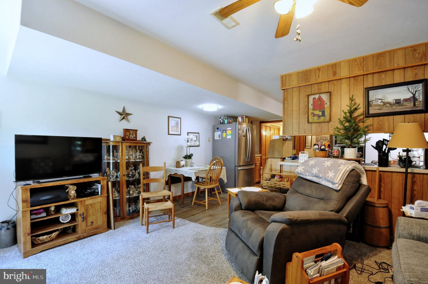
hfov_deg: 100.5
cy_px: 142
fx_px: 178
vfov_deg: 77.2
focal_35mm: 15
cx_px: 214
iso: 800
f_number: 8
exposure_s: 1/6
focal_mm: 10
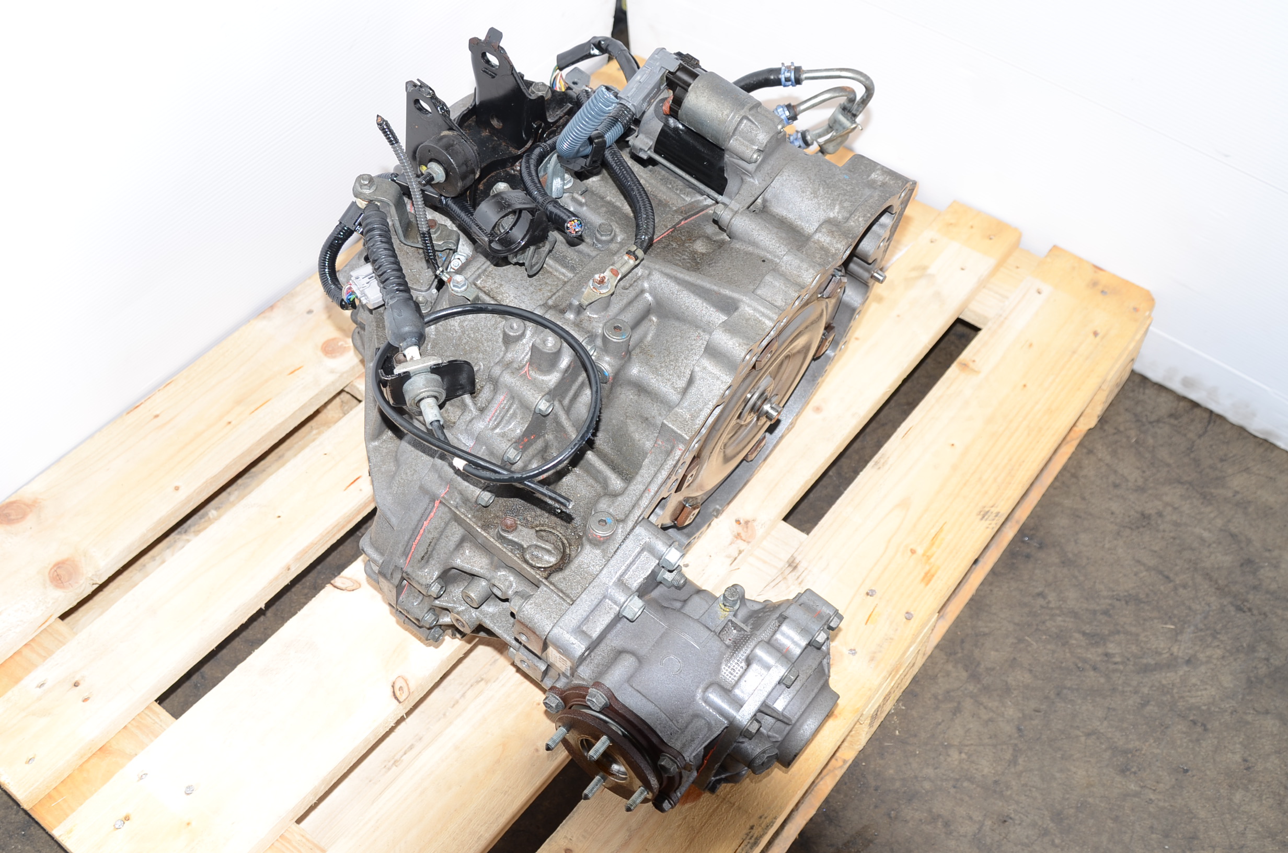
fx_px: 1285
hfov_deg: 53.2
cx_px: 644
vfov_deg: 36.7
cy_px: 426
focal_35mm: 36
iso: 100
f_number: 5
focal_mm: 24
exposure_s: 1/40
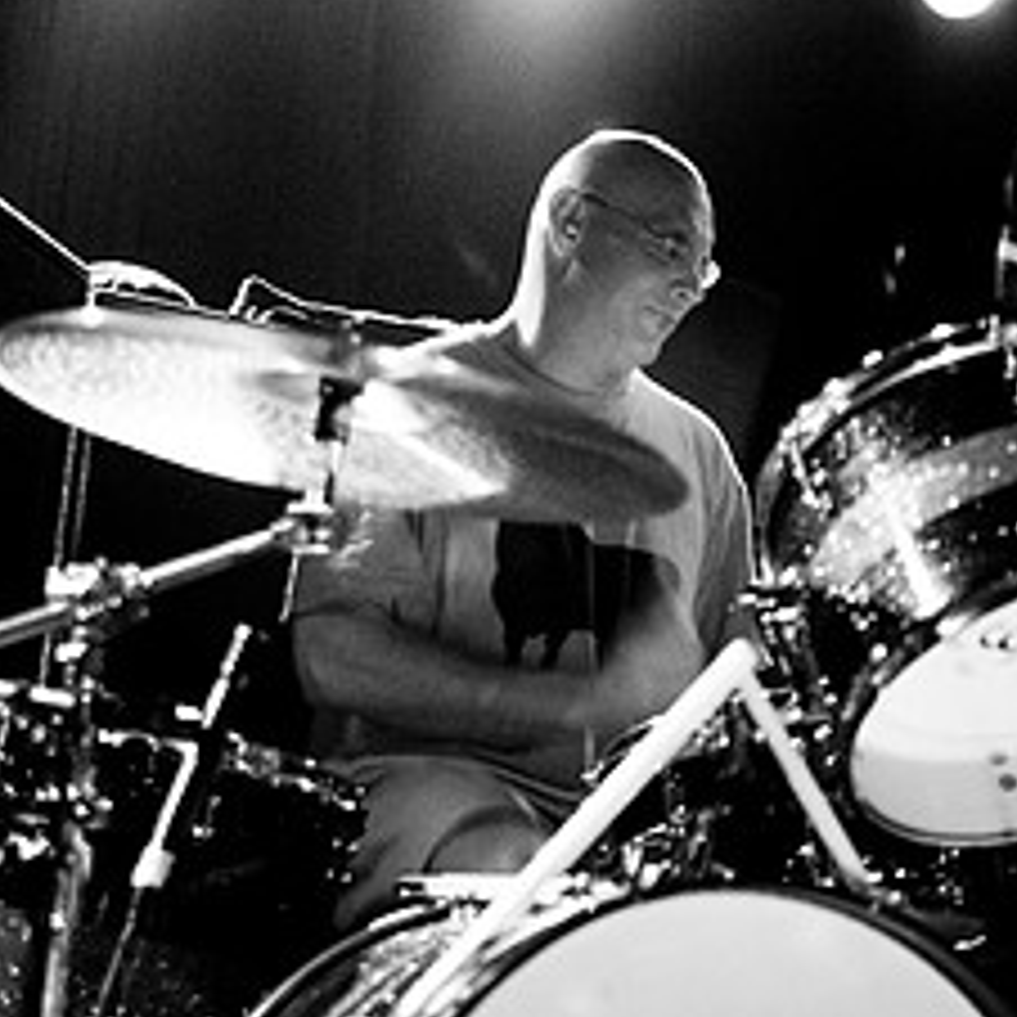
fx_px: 2526
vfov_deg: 22.7
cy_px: 405
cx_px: 556
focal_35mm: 76
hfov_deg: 22.8
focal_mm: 30
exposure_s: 1/50
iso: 1000
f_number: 1.8
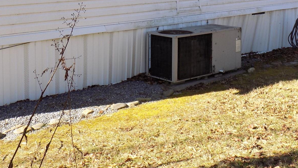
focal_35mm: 57
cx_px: 197
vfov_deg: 20.0
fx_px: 451
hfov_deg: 36.3
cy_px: -23
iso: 80
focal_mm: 5.3
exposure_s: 1/250
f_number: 3.3
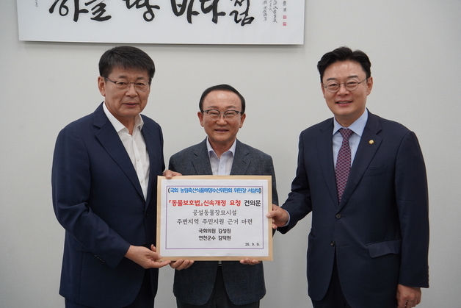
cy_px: 154
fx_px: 707
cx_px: 230
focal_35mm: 55
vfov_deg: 24.5
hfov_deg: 36.1
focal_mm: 55.2
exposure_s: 1/160
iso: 1600
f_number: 5.6
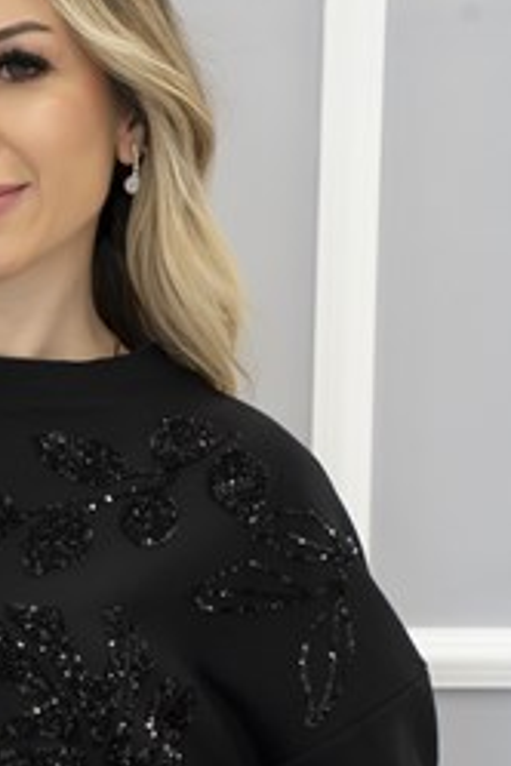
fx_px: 3406
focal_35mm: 160
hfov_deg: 8.5
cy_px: 614
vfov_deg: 12.8
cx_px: -49
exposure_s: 1/60
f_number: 7.1
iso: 800
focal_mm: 68
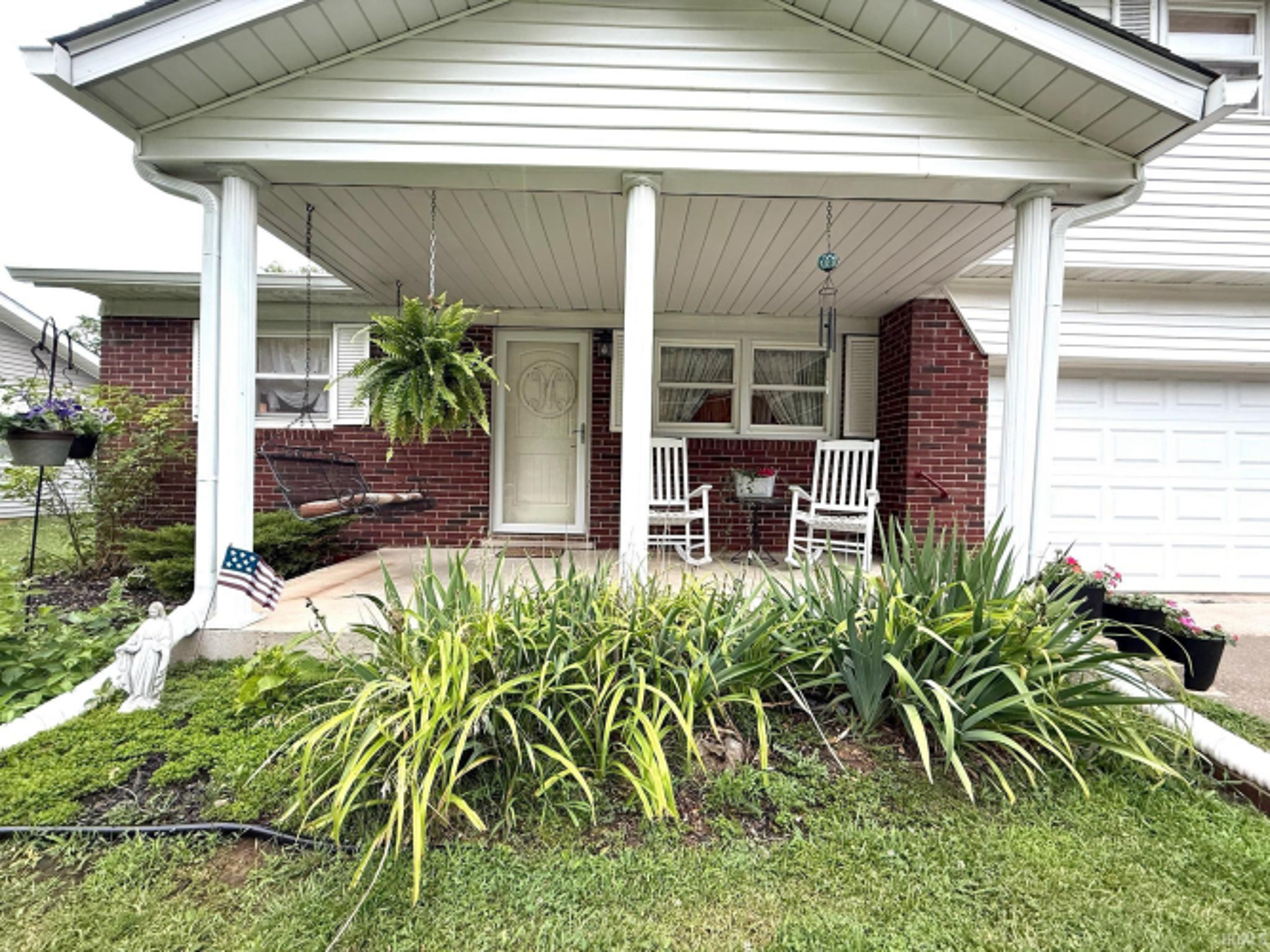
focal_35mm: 14
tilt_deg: +1.1
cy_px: 476
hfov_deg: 102.1
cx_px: 635
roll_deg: -0.4
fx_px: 514
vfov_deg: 85.7
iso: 160
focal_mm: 2.22
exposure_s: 1/99
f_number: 2.2
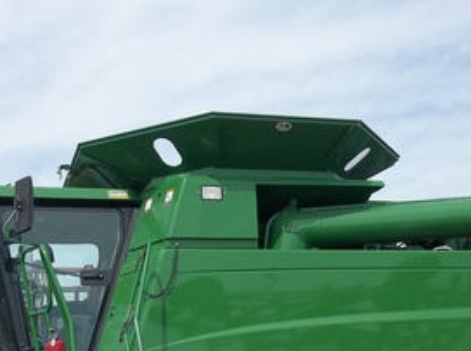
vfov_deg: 25.6
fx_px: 733
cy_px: 349
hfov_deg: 35.6
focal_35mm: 54
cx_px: 225
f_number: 8.9
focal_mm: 4.9
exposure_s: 1/160
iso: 80
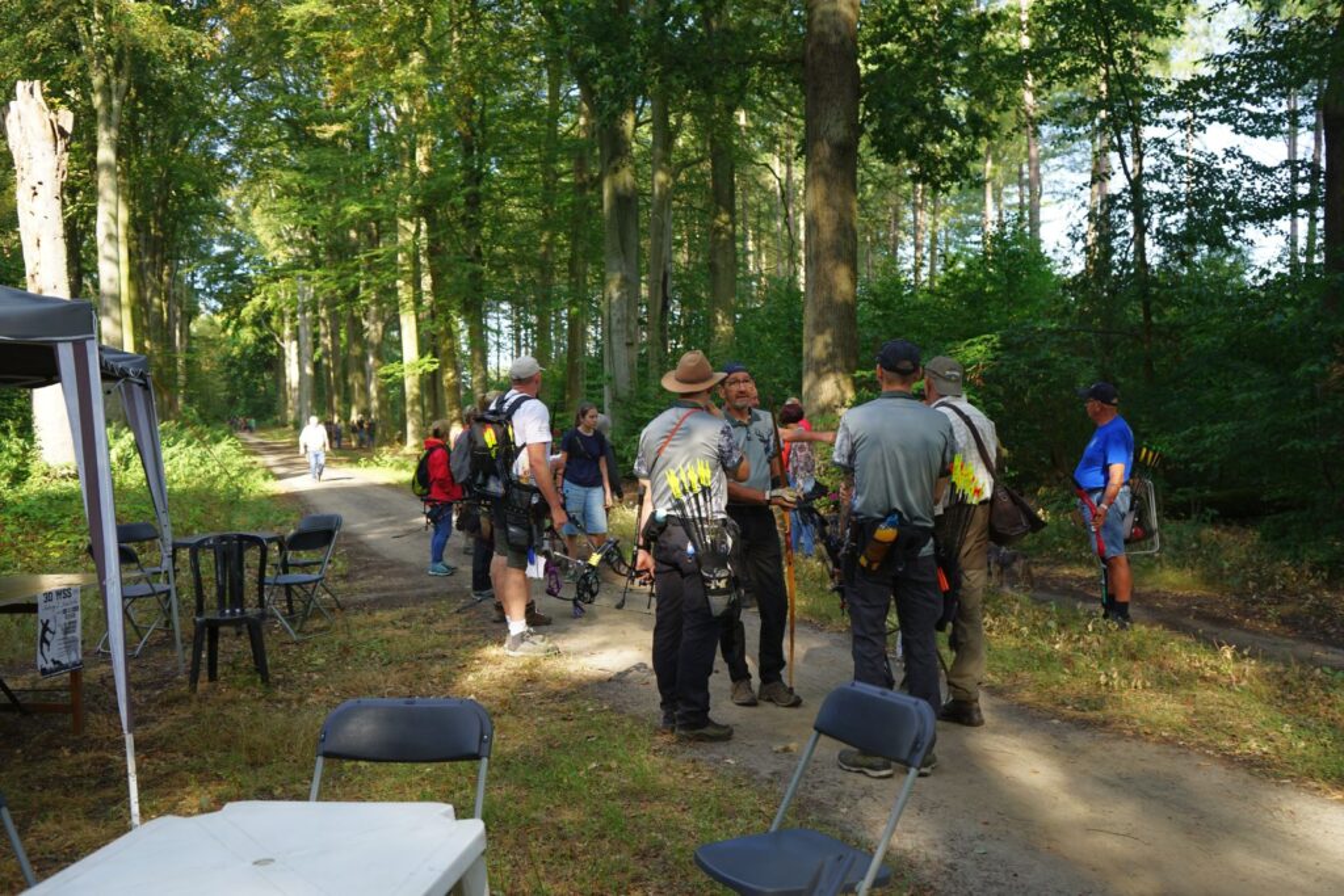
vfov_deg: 40.0
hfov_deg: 57.2
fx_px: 1232
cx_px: 672
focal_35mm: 33
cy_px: 448
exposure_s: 1/60
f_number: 5
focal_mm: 33
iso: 100
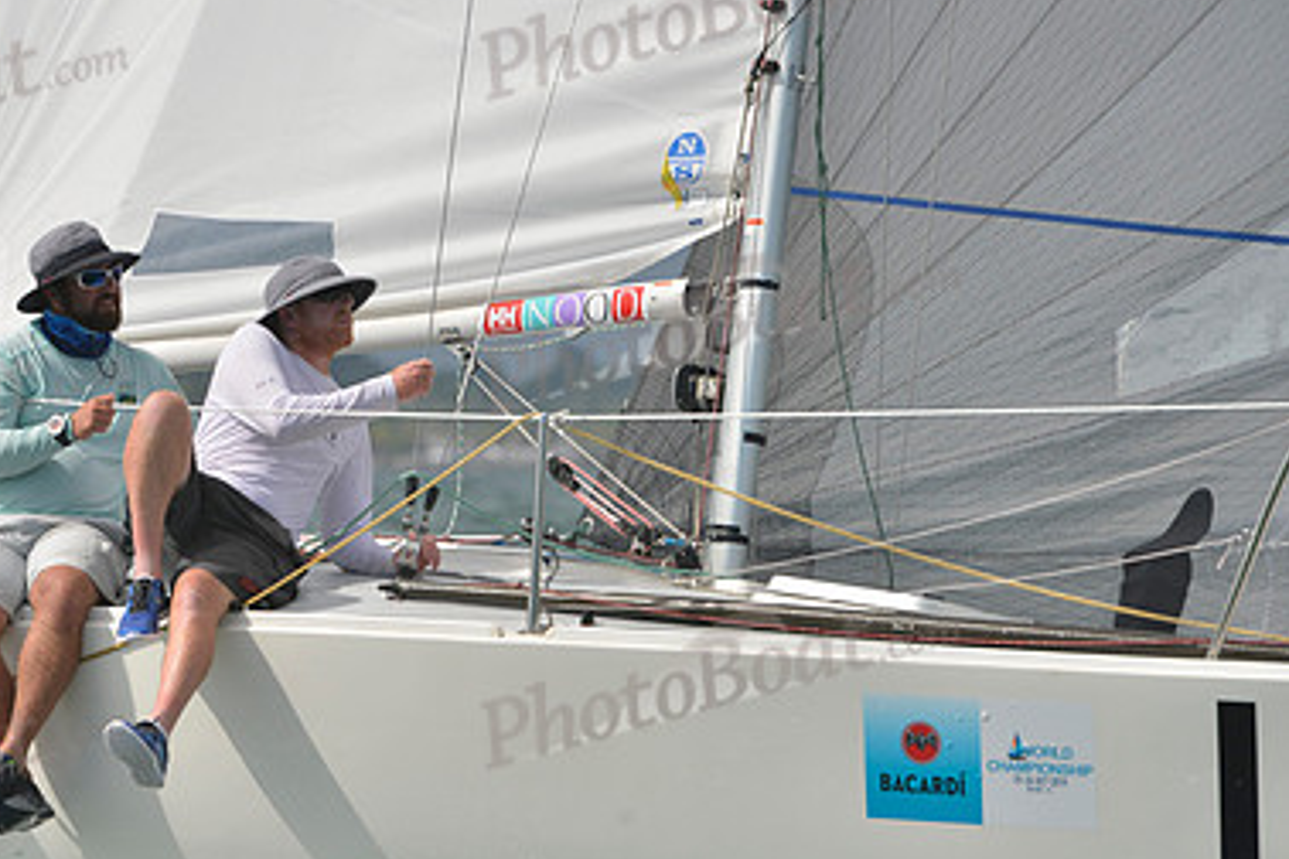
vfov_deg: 2.2
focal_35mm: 614
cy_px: 551
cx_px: 307
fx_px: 21983
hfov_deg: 3.4
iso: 400
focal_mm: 400
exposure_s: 1/1600
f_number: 10
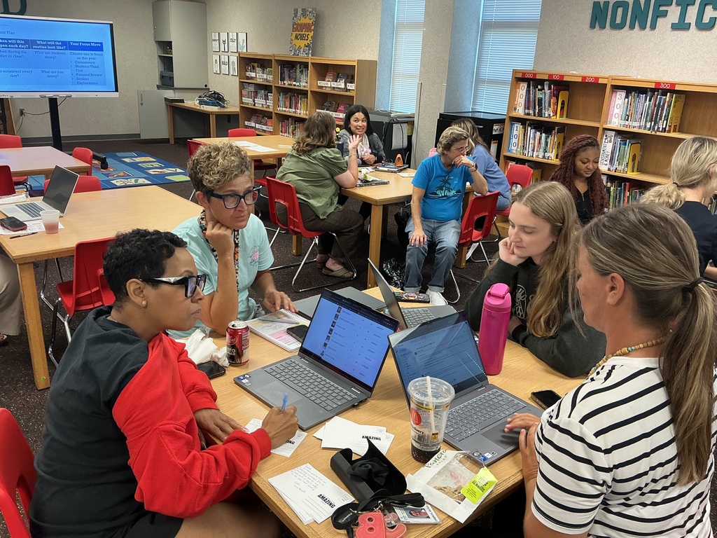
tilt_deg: -20.1
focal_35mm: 28
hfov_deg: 63.4
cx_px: 358
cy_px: 269
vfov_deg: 49.7
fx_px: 580
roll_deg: -2.5
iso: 50
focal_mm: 3
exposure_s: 1/41
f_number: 1.8
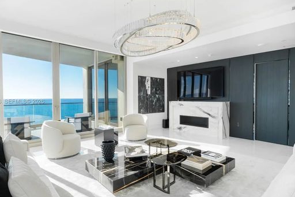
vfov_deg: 60.3
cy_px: 102
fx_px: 169
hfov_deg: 82.1
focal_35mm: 21
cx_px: 157
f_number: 10
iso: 250
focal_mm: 11
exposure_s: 1/40
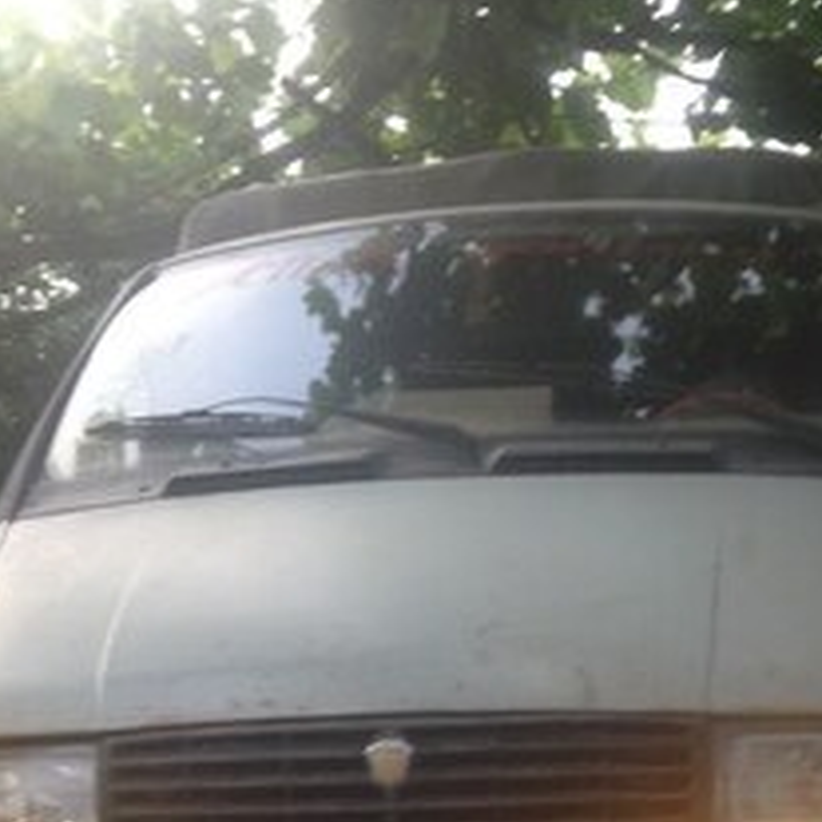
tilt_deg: -0.8
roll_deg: +1.0
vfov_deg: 22.9
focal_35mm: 70
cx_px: 465
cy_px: 957
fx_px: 1881
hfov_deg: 24.6
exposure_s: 1/20
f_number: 2.4
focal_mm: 4.12
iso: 50
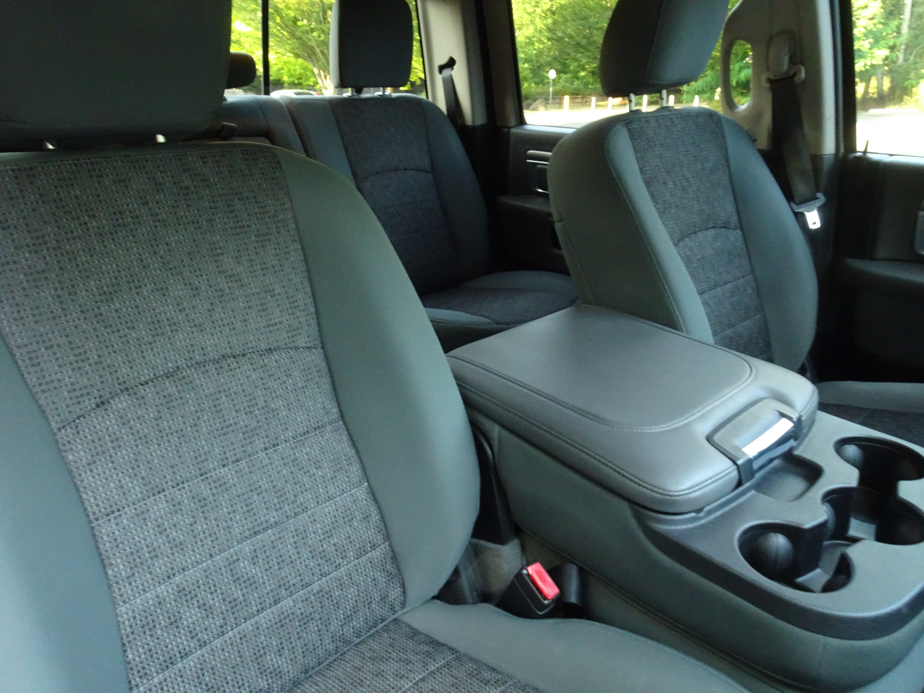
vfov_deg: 56.8
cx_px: 462
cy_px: 346
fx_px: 641
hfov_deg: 71.6
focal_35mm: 24
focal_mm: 4.1
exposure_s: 1/15
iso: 800
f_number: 3.5
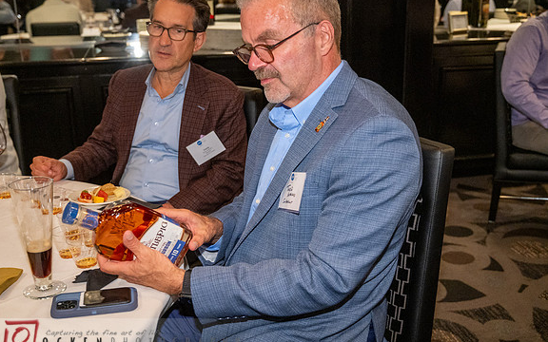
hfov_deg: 48.2
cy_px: 172
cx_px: 273
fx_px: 612
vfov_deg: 31.2
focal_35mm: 41
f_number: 4
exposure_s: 1/60
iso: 5000
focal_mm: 40
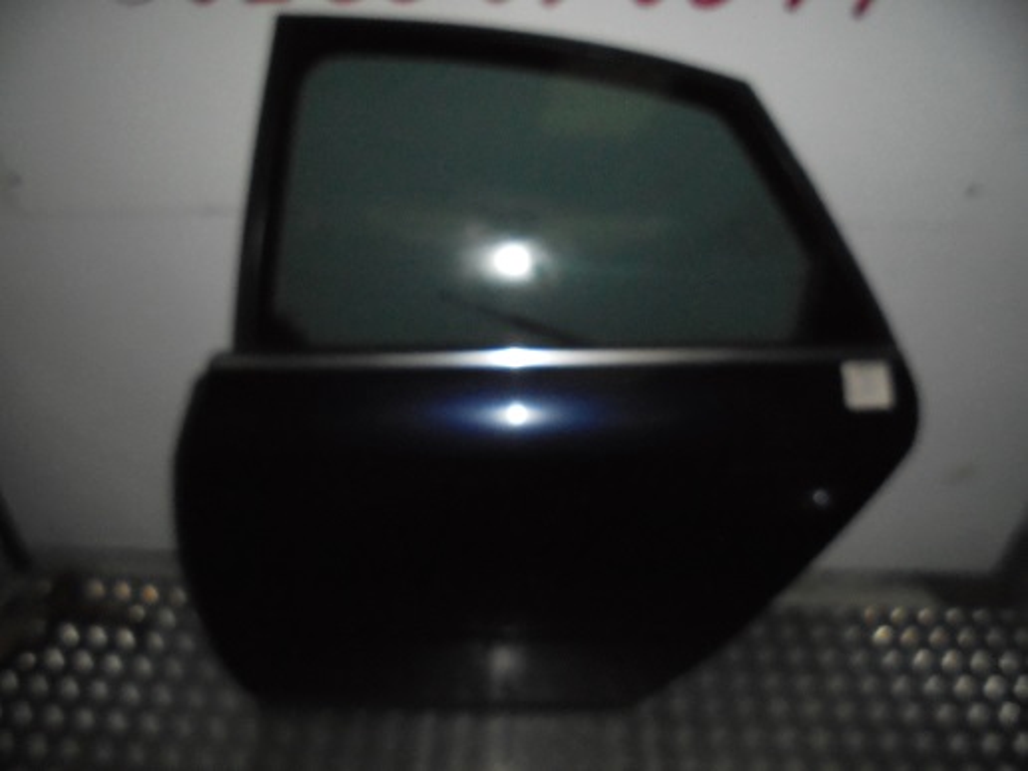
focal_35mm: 26
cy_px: 386
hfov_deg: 67.3
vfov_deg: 53.1
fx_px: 772
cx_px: 514
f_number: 11.5
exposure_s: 1/30
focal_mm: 4.6
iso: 640
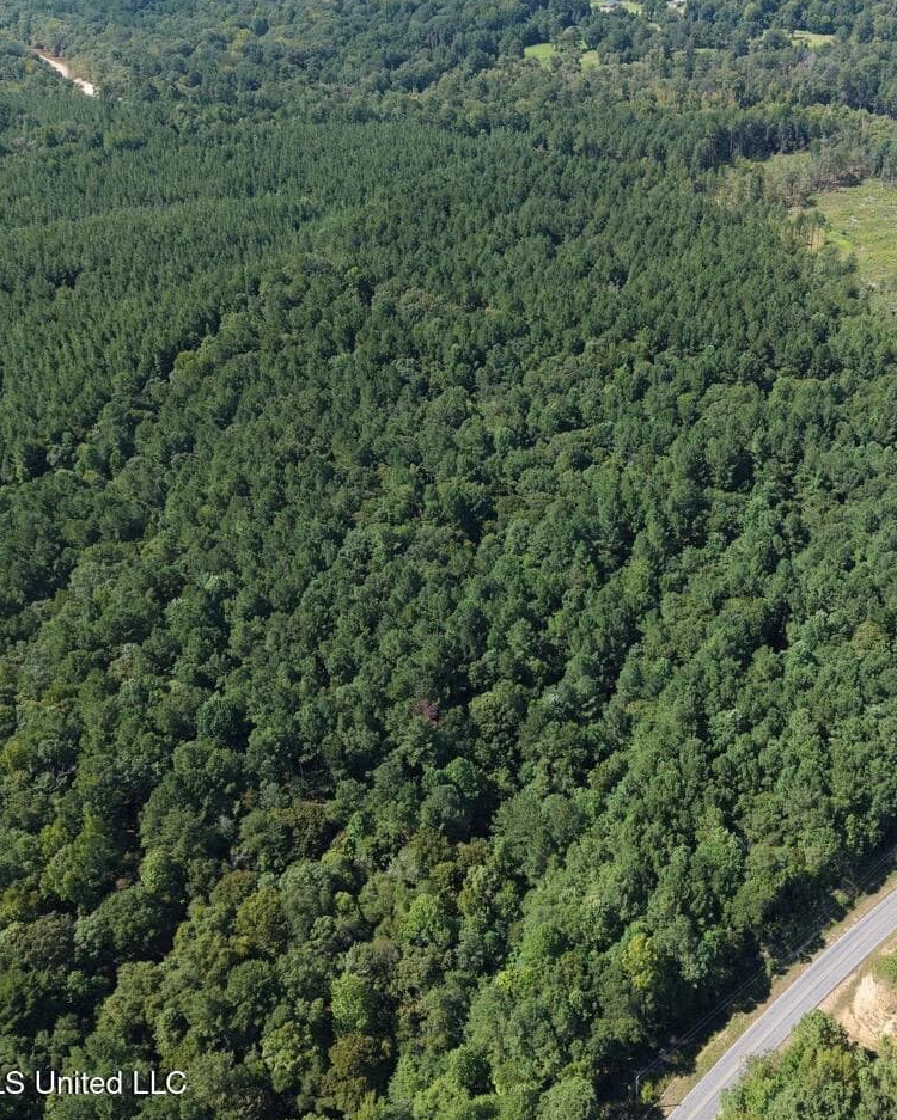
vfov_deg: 55.7
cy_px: 559
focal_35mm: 32
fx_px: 1062
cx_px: 620
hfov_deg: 44.9
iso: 230
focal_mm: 8.7
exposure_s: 1/3000
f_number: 1.8
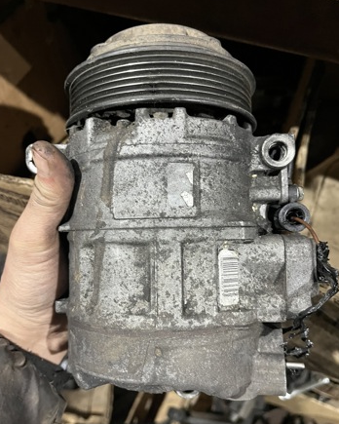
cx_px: 168
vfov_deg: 62.2
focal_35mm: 28
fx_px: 351
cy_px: 215
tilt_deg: -55.0
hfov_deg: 51.5
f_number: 1.6
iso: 400
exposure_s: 1/50
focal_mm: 5.1
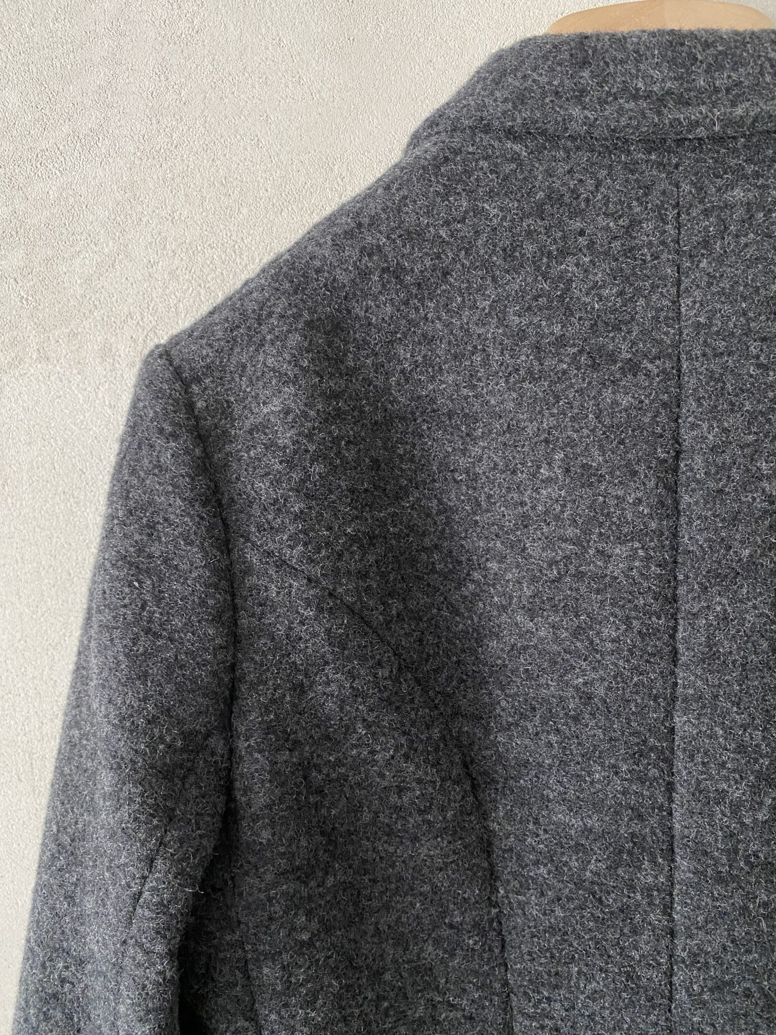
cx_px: 388
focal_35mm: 26
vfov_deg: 67.3
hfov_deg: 53.1
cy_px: 518
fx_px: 777
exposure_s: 1/60
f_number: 1.8
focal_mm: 4.25
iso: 160
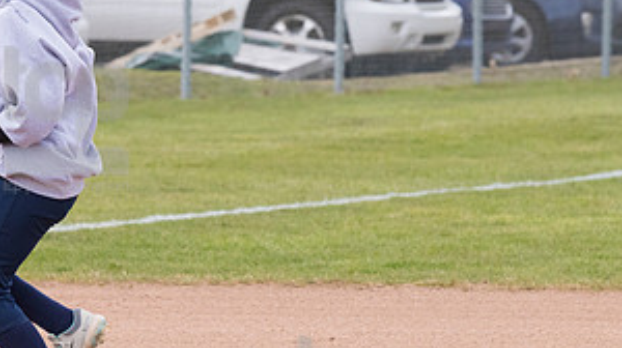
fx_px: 9753
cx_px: 66
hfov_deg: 3.7
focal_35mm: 592
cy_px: 120
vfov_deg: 2.0
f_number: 5.6
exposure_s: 1/1600
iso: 640
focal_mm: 195
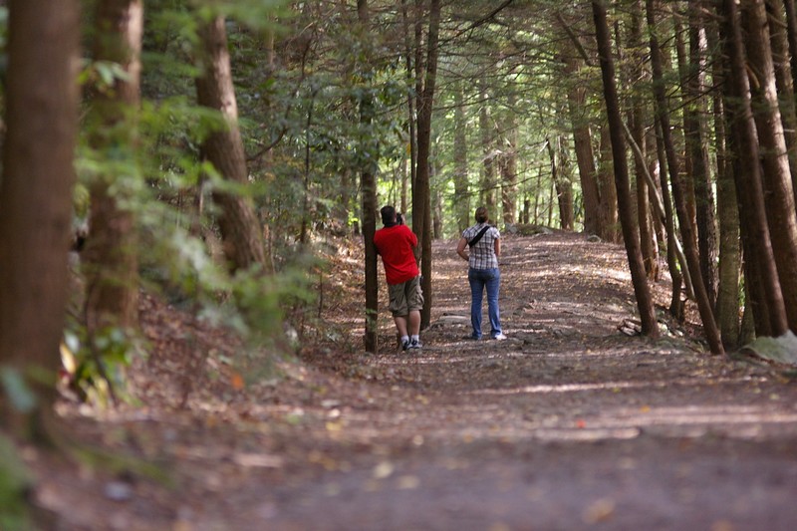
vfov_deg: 6.1
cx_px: 398
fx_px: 4980
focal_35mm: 225
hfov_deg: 9.2
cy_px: 266
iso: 800
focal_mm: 150
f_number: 2.8
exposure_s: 1/90
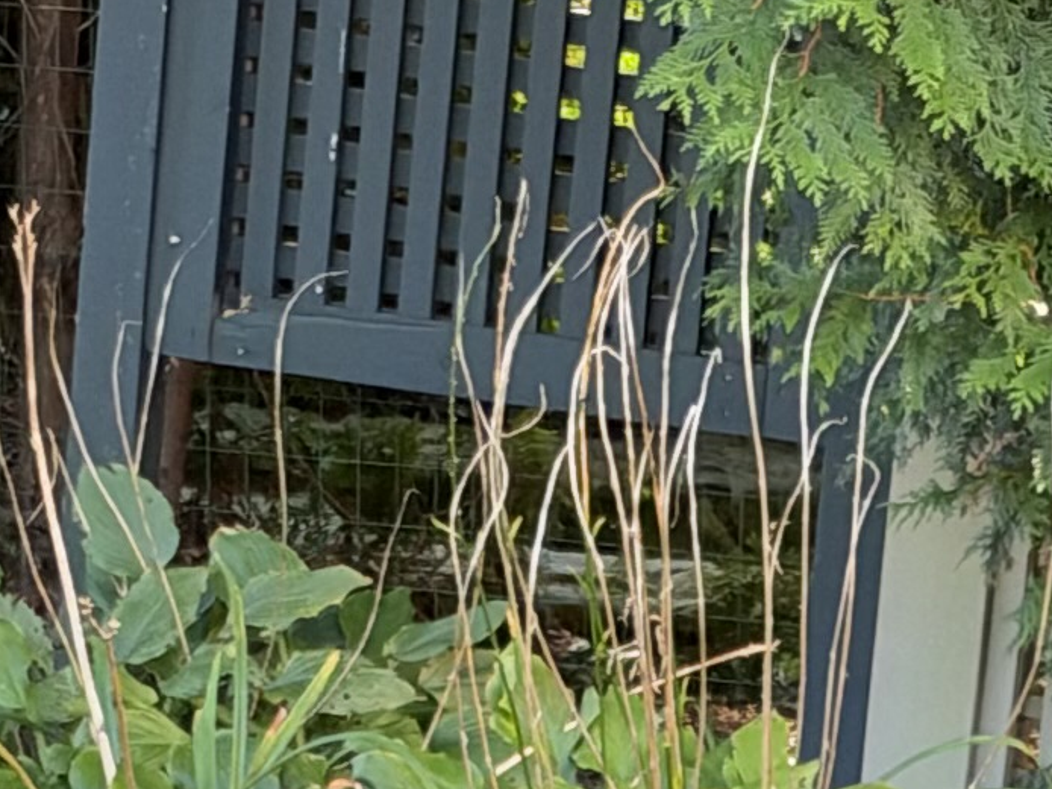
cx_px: 1040
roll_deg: -6.6
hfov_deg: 7.1
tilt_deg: -17.1
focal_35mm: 279
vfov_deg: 5.2
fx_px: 8476
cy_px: 1825
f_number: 1.48
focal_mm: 6.93
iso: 125
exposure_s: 1/211
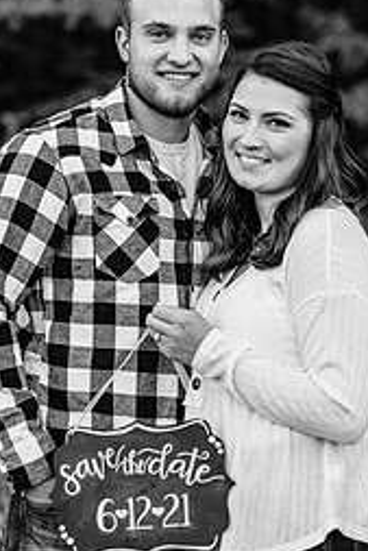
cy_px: 248
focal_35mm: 151
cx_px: 198
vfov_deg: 13.6
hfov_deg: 9.1
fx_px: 2312
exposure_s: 1/200
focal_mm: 85
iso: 320
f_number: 2.8
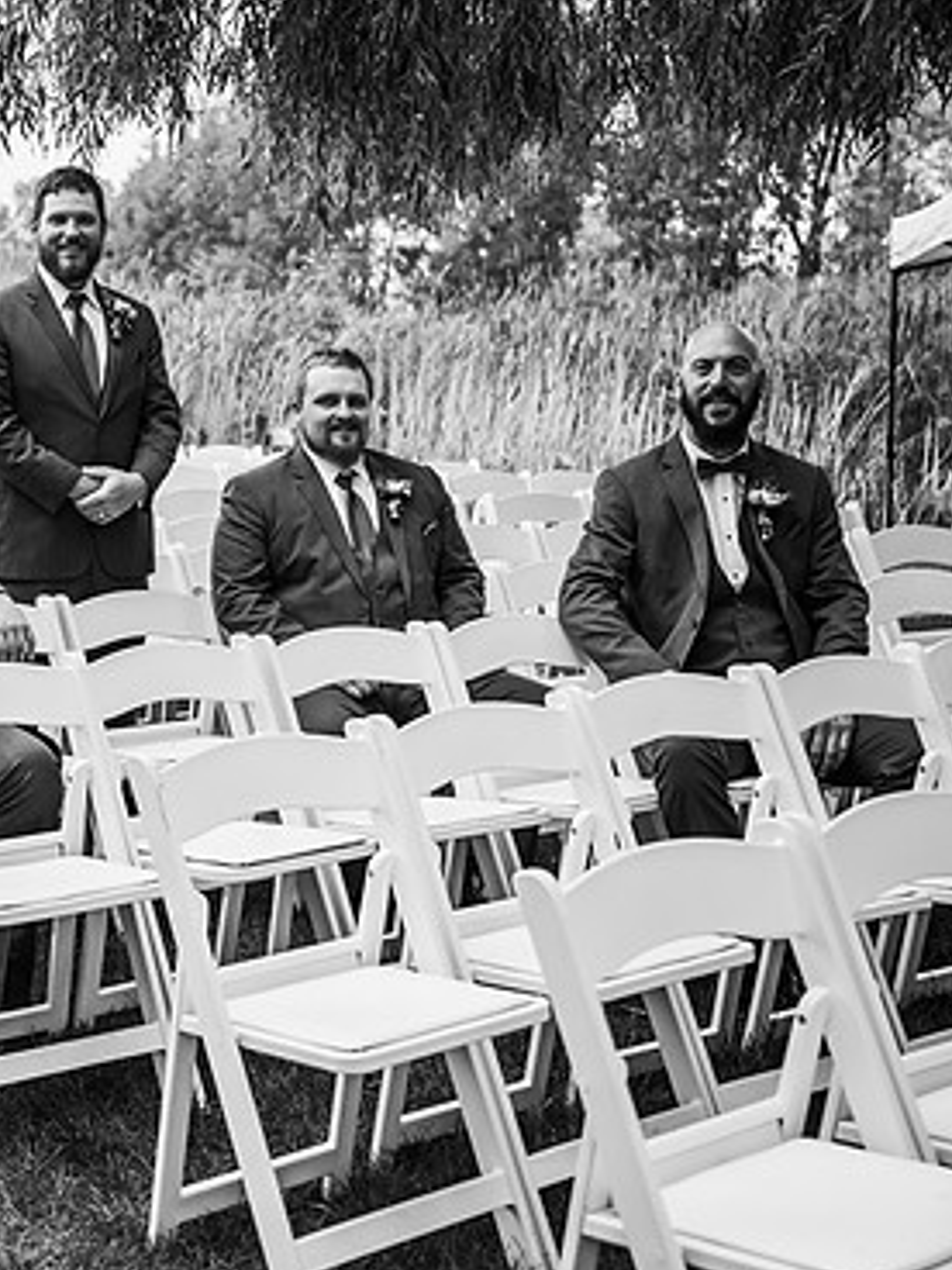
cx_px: 24
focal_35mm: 53
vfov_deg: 36.2
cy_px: 628
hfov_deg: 26.2
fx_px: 1943
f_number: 2.8
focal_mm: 35
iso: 320
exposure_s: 1/1000
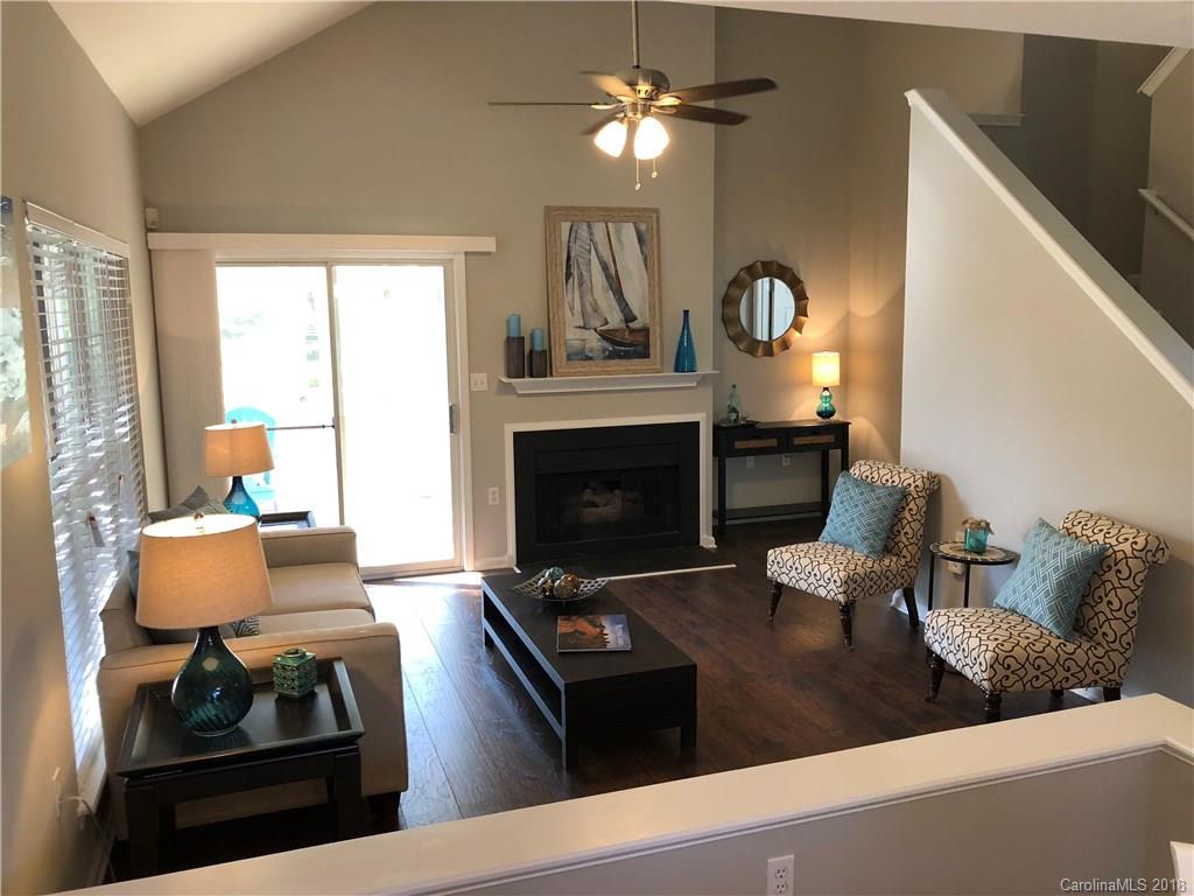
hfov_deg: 63.4
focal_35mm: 28
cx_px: 597
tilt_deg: -7.9
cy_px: 448
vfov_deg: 49.7
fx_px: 966
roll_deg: +1.1
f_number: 1.8
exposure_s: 1/30
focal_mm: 3.99
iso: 40
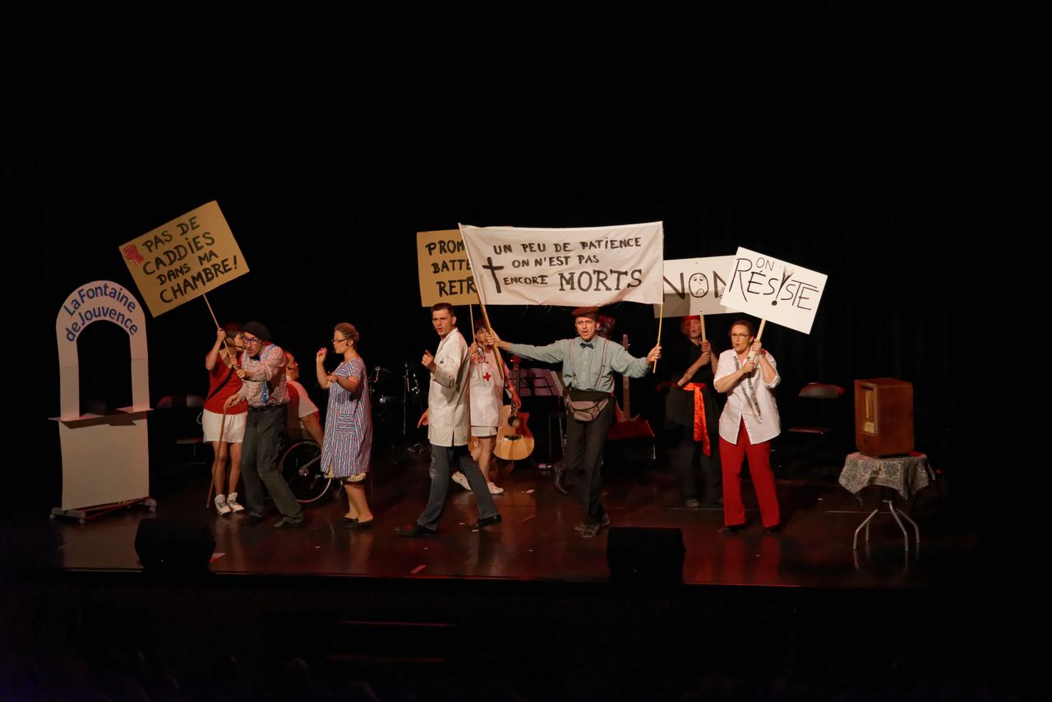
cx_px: 526
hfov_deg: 22.1
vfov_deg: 14.9
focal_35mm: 92
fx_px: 2689
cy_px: 351
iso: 6400
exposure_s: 1/800
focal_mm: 92
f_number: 4
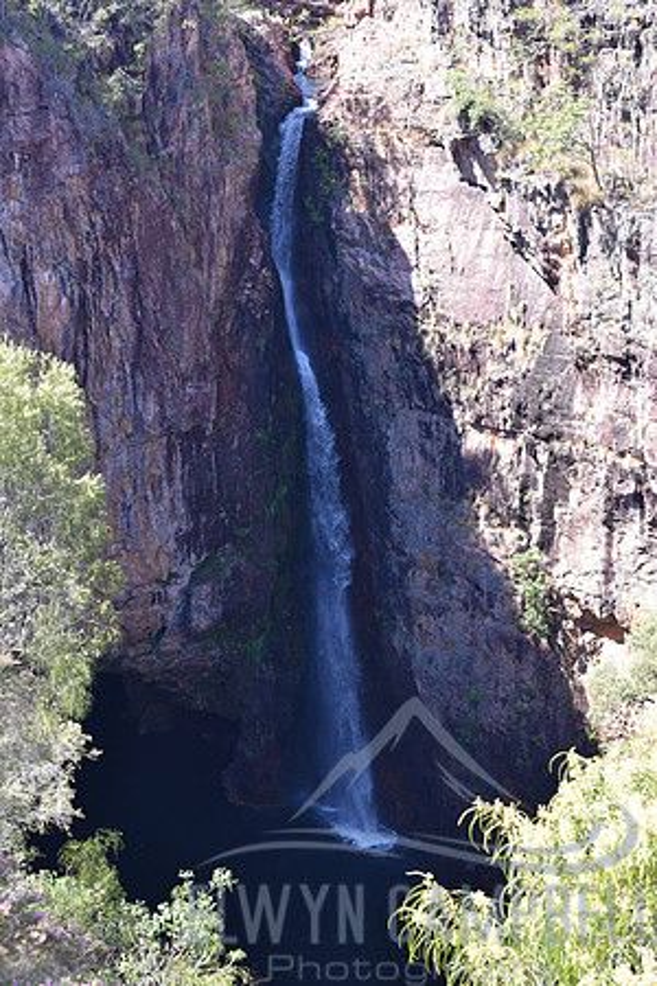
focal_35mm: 75
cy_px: 493
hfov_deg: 18.2
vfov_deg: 27.0
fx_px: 2053
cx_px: 328
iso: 400
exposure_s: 1/200
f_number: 7.1
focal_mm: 50
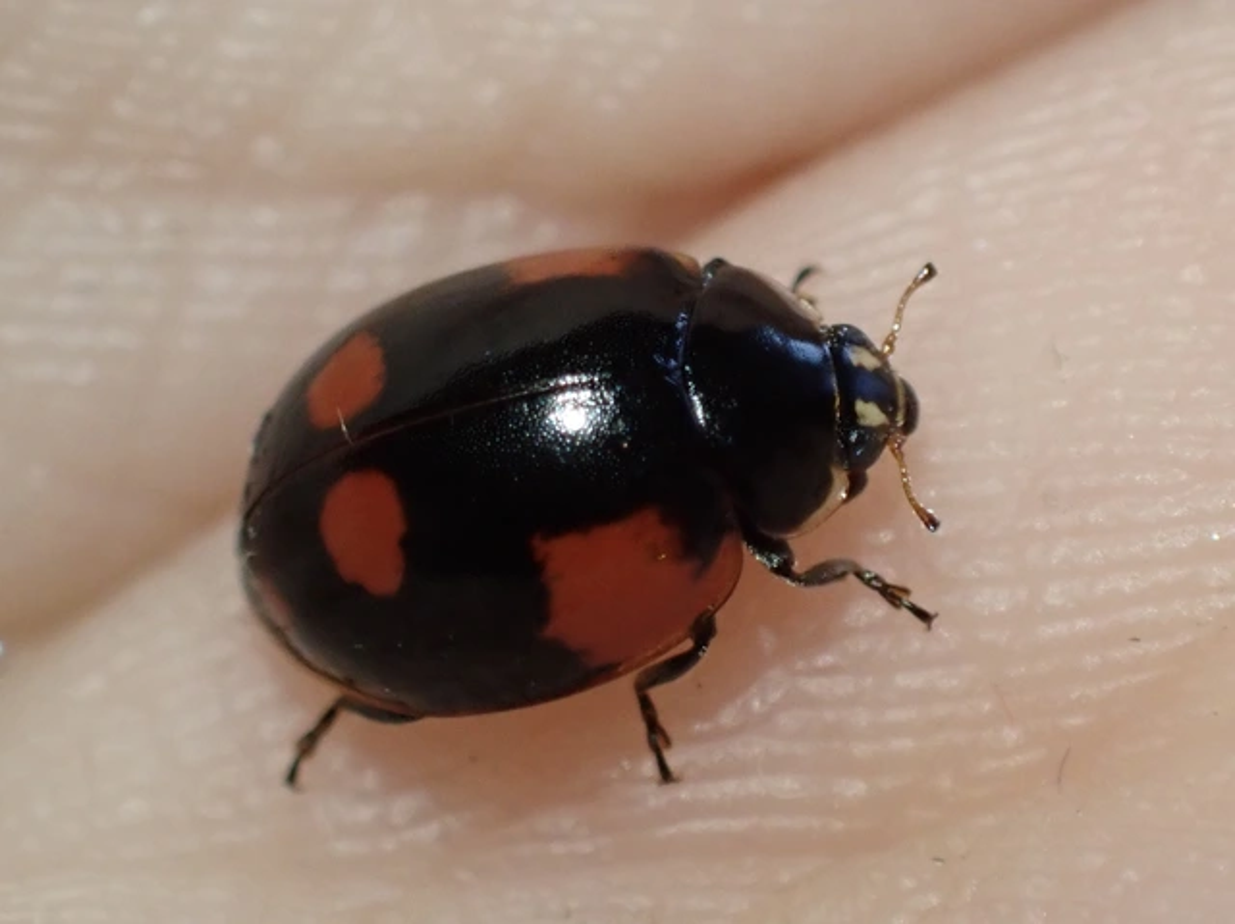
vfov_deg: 14.8
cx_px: 618
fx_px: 3565
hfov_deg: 19.7
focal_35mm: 100
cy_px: 462
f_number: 4.9
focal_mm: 18
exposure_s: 1/125
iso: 500
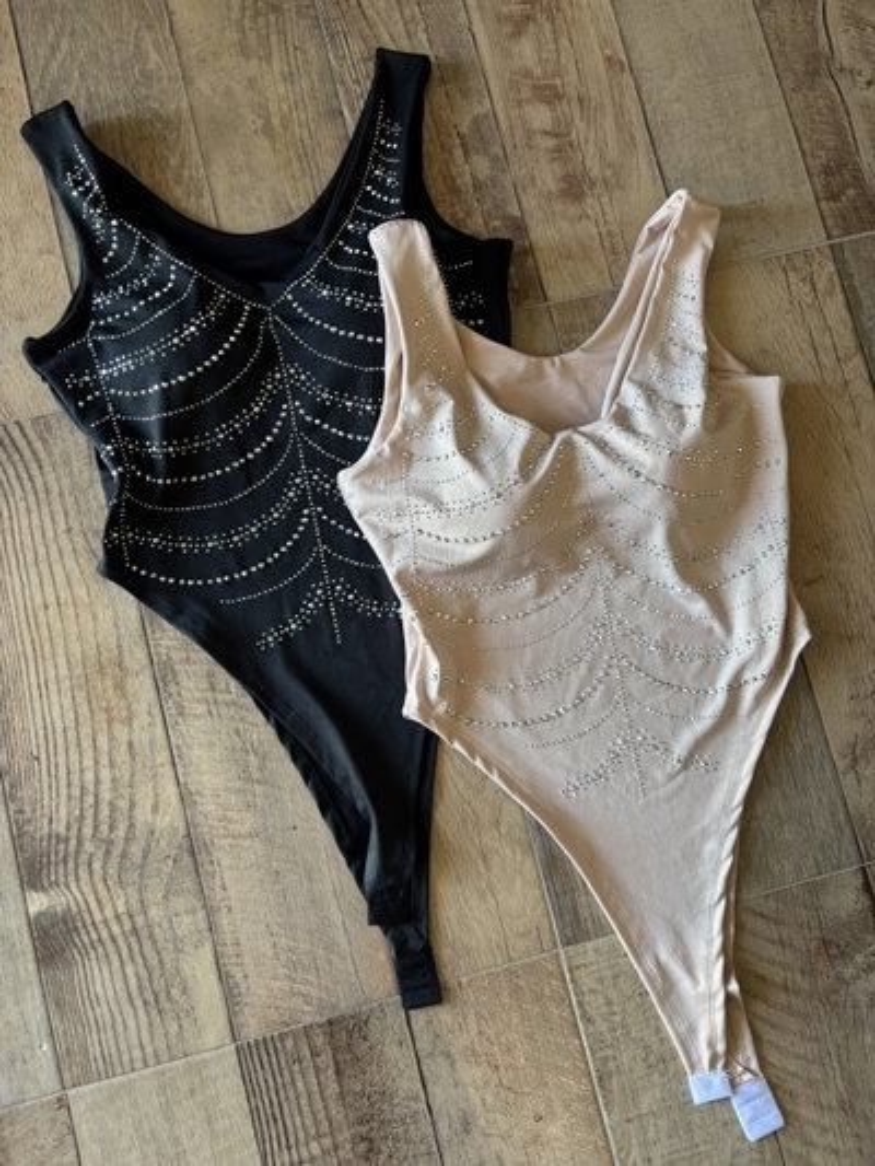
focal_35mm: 26
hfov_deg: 53.1
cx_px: 438
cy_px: 583
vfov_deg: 67.3
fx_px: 876
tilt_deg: -81.8
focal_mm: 5.96
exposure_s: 1/60
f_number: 1.6
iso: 160
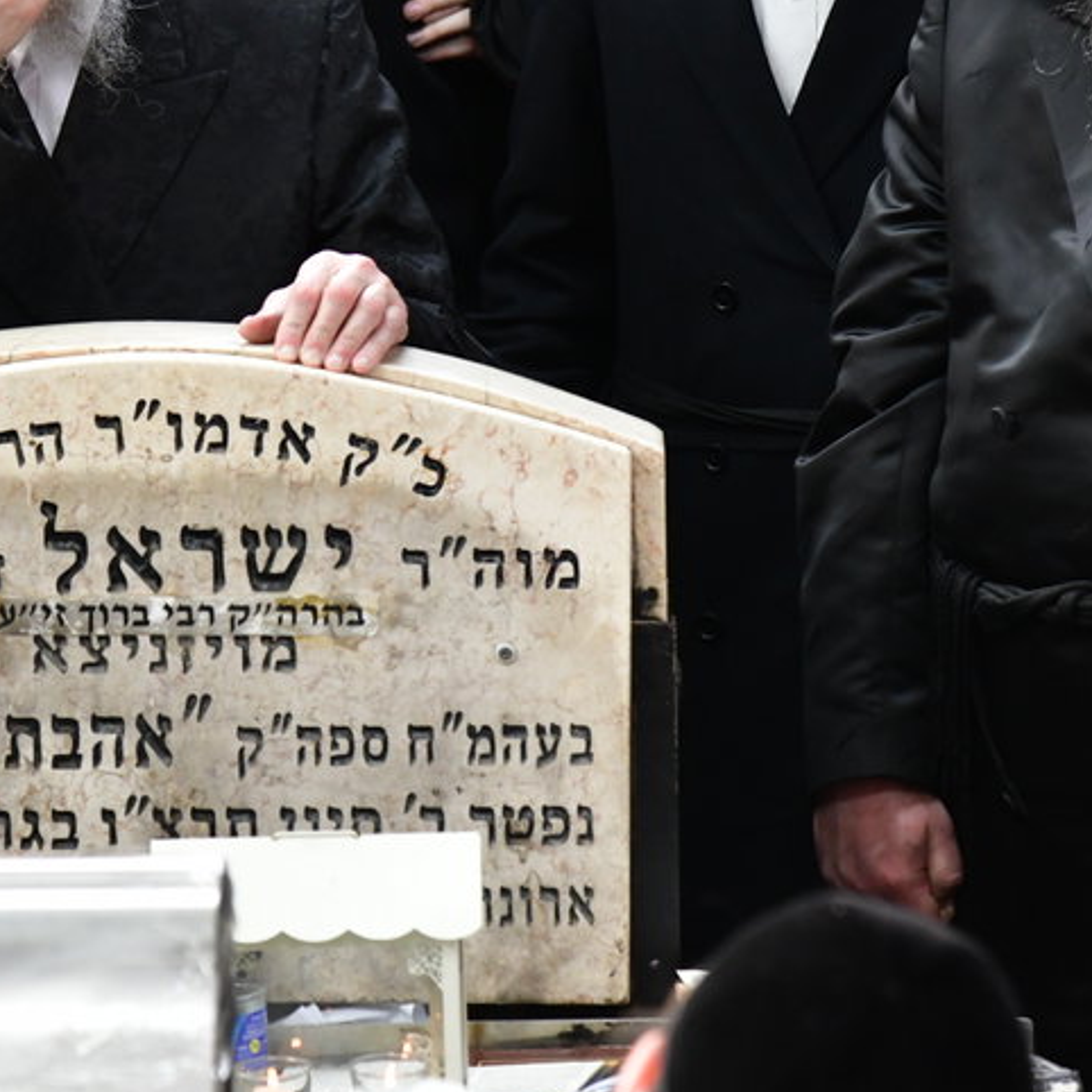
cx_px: 258
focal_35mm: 259
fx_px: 9244
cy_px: 185
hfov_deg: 6.8
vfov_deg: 6.8
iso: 2000
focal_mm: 105
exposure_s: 1/100
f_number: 5.6
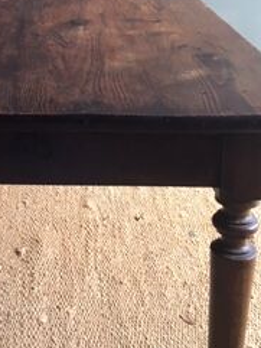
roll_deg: +0.0
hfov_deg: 18.5
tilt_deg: -18.5
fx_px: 773
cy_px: 94
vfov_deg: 25.1
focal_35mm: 77
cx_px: -14
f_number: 2.2
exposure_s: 1/33
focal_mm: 4.15
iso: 25
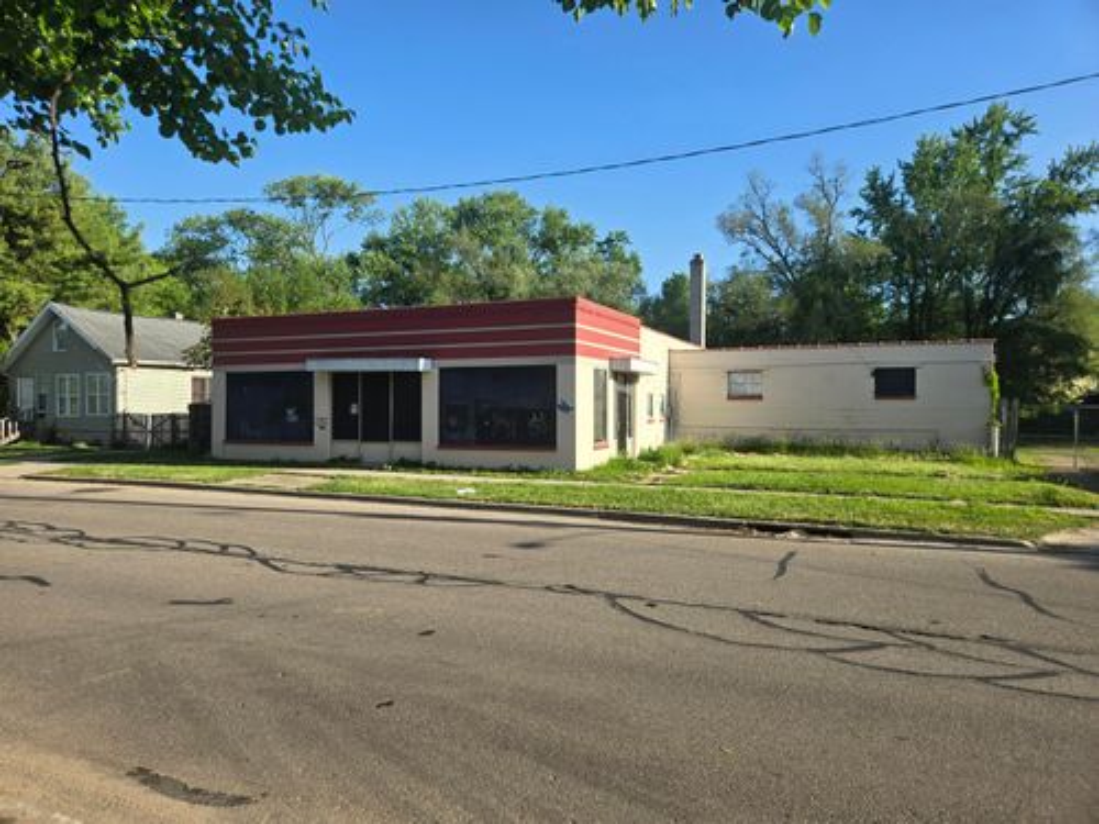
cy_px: 412
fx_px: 730
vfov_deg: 58.9
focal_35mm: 23
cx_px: 550
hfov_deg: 73.9
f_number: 1.8
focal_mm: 5.4
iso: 25
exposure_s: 1/1073
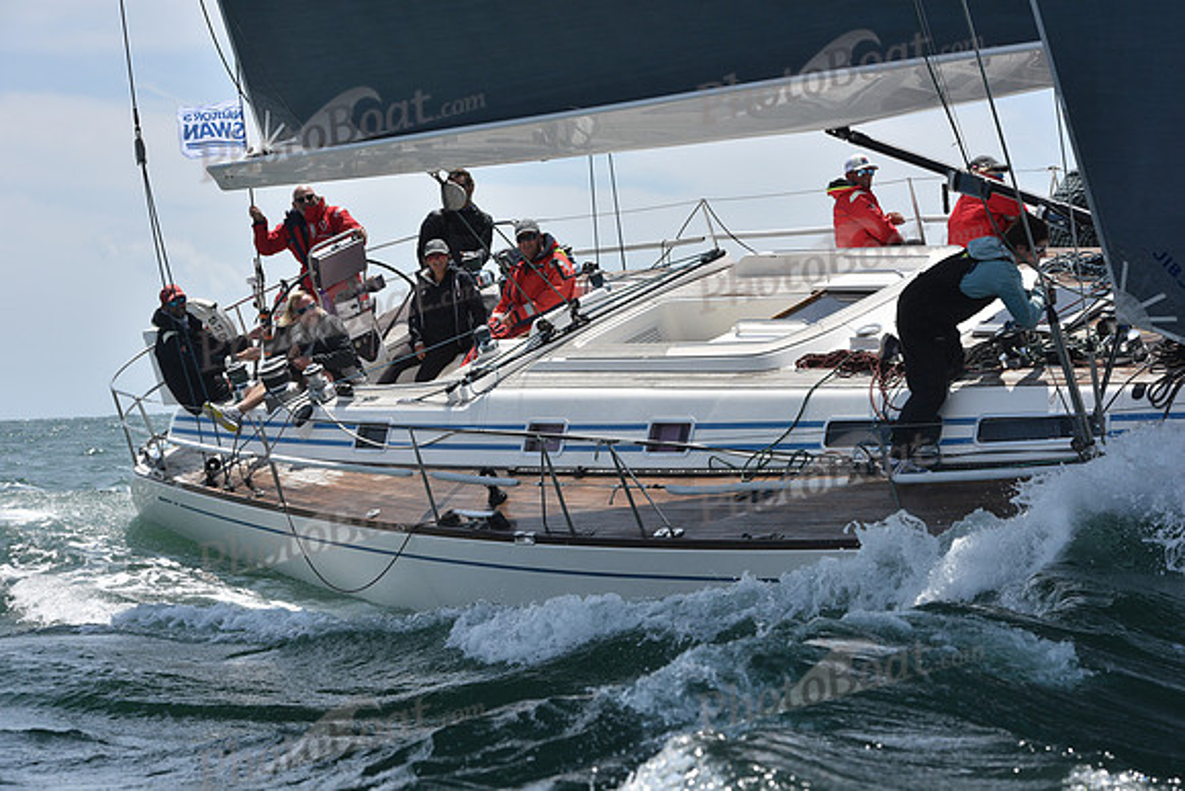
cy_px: 396
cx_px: 592
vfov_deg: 14.4
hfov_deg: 21.5
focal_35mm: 95
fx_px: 3128
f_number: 7.1
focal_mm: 95
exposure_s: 1/1250
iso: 250
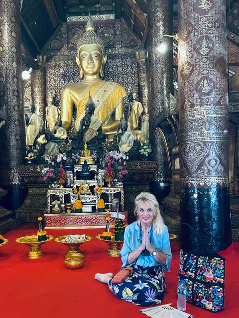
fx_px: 239
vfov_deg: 67.3
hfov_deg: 53.1
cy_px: 159
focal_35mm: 26
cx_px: 120
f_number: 1.5
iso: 400
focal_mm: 5.7
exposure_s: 1/33
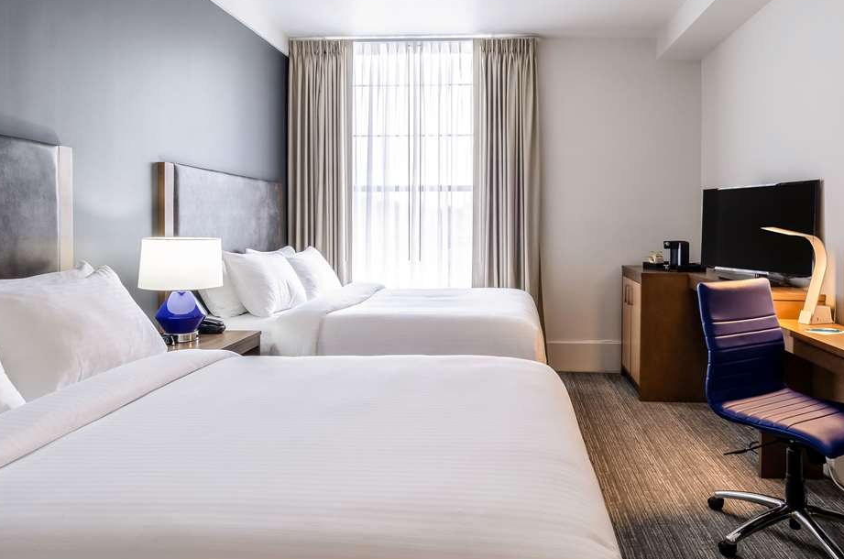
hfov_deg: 84.0
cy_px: 282
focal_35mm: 20
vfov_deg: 61.7
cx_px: 399
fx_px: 468
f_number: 11
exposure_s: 1/60
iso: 400
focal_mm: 12
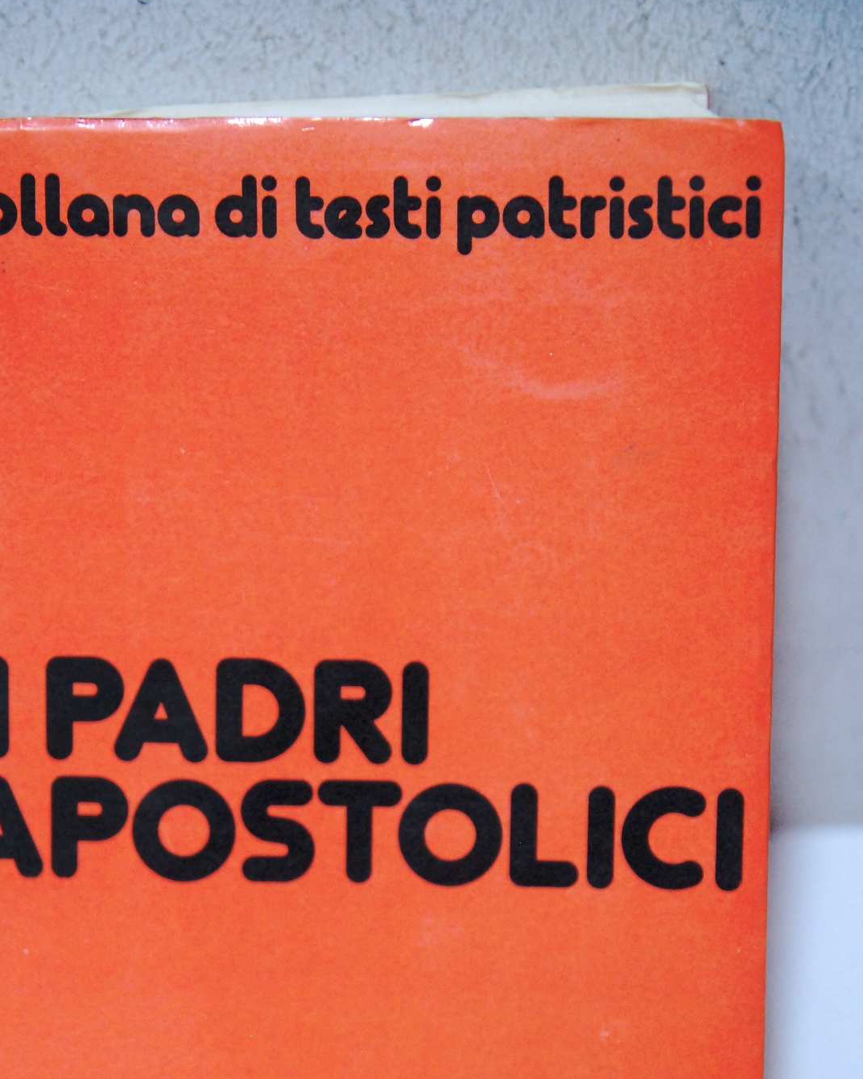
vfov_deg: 17.0
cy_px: 837
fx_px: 3576
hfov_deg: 13.8
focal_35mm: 112
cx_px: 394
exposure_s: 1/60
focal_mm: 50
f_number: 4
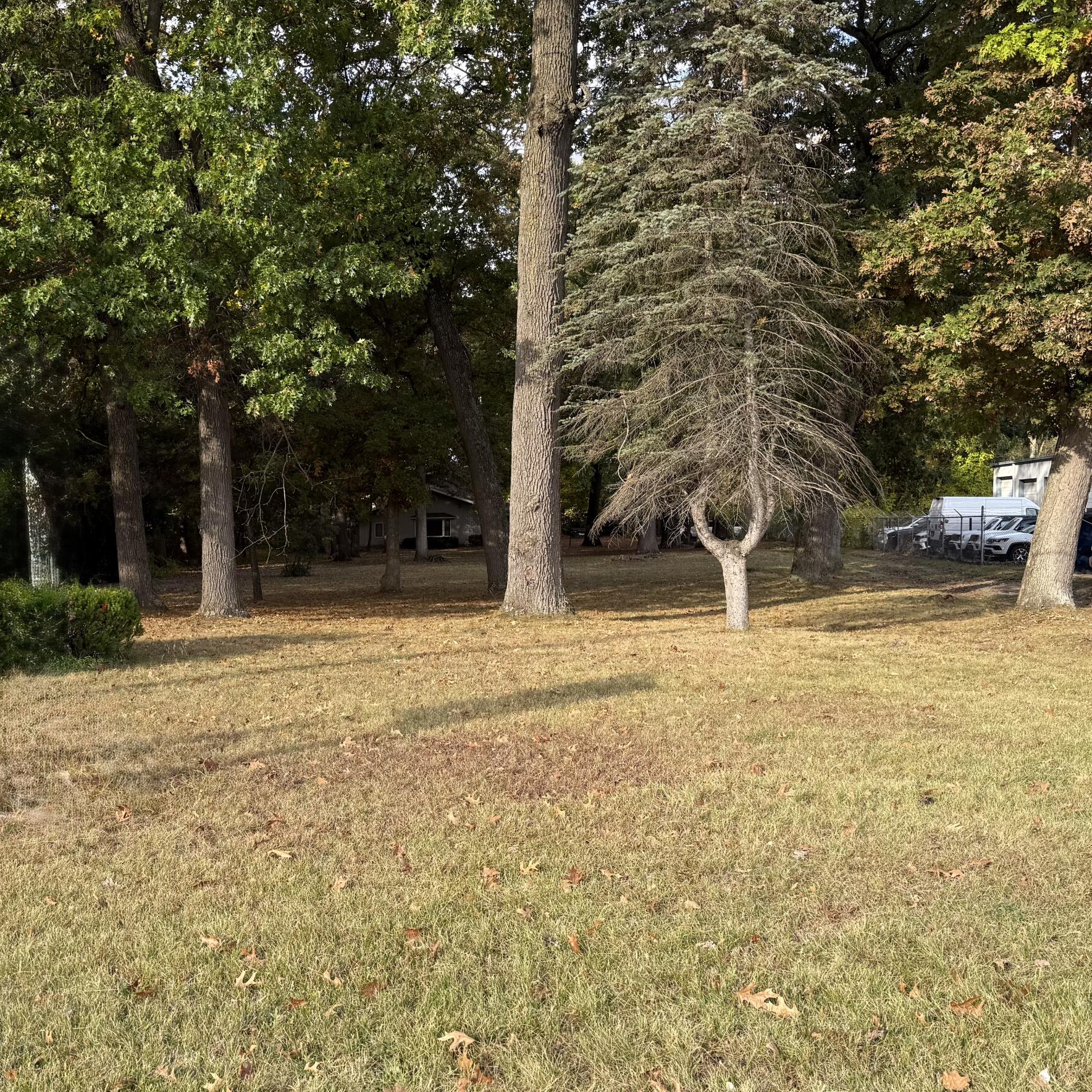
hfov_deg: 45.7
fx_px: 1285
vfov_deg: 46.0
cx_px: 410
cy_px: 599
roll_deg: +1.5
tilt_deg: -3.6
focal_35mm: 36
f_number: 1.78
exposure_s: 1/649
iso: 80
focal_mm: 6.76
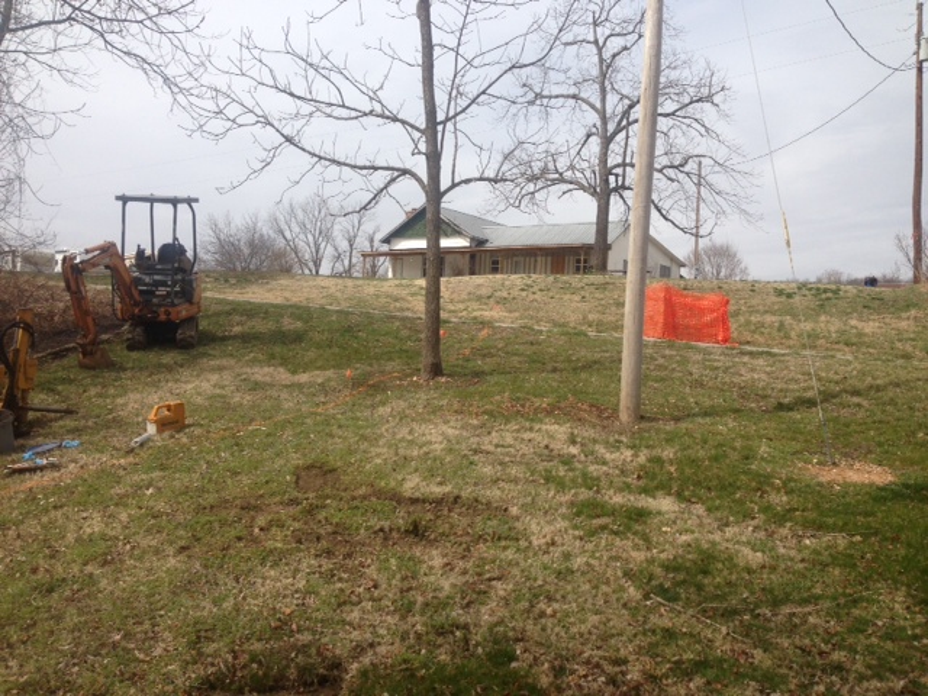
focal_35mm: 33
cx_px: 464
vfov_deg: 42.9
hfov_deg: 55.4
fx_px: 885
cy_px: 348
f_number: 2.4
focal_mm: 4.12
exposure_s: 1/2008
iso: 50
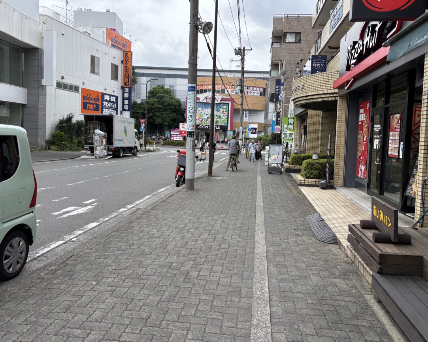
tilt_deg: -4.0
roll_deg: -0.4
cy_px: 158
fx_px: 380
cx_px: 212
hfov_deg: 58.8
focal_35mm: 30
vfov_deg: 48.4
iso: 64
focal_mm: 5.96
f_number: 1.6
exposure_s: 1/2075
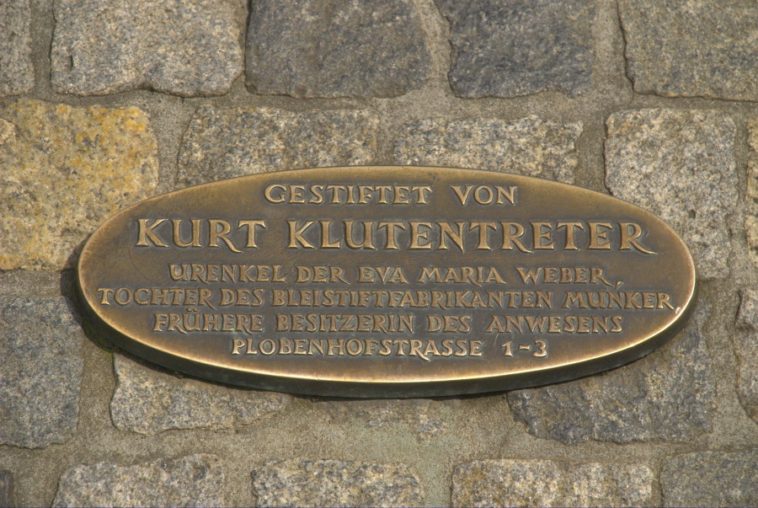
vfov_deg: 6.8
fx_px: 4270
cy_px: 254
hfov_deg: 10.1
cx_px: 379
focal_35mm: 202
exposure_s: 1/1250
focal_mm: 135
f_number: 8
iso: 800
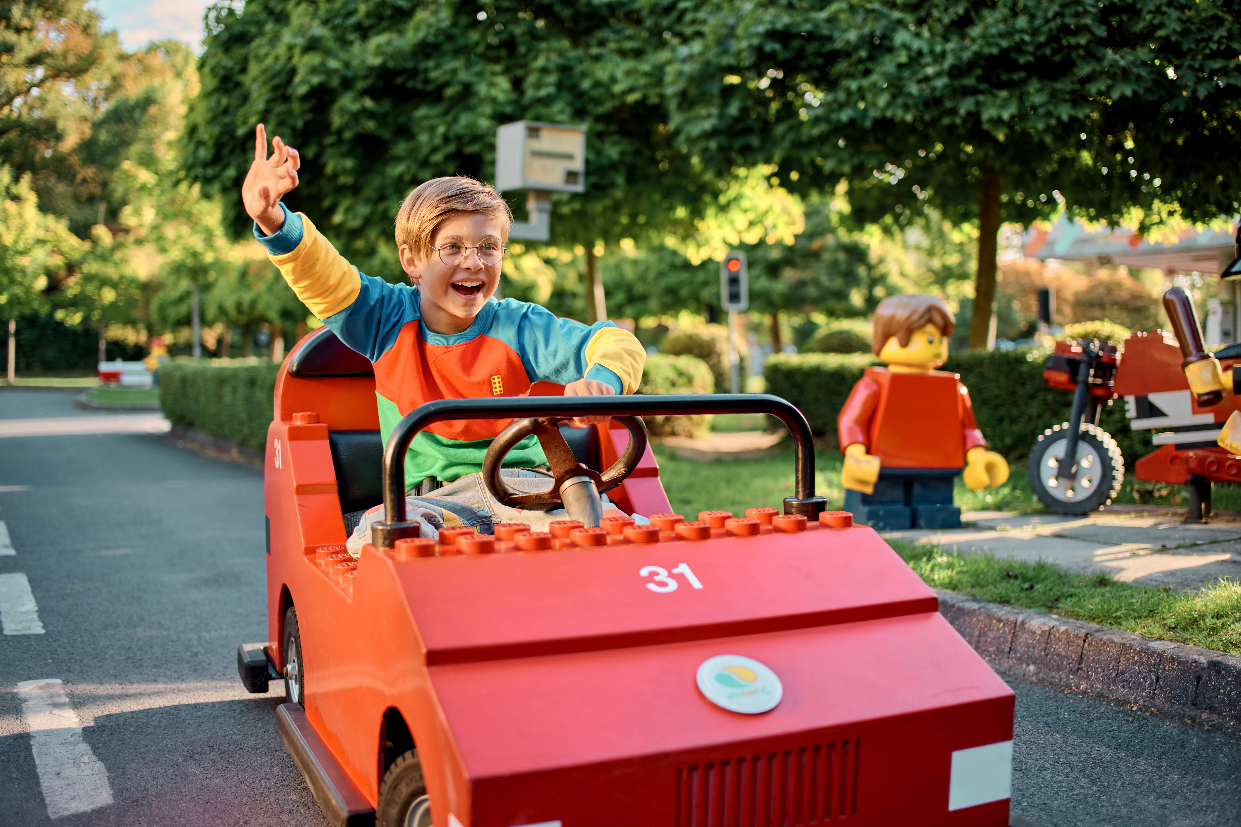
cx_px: 620
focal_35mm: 35
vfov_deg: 37.9
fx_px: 1206
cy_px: 414
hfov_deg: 54.4
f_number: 2
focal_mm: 35
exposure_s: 1/640
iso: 200
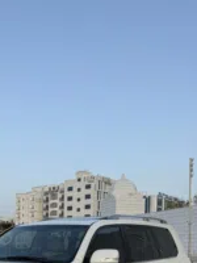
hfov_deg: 29.3
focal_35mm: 48
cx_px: 29
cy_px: 252
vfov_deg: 36.3
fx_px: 364
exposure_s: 1/1493
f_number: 1.78
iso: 80
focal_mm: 6.76
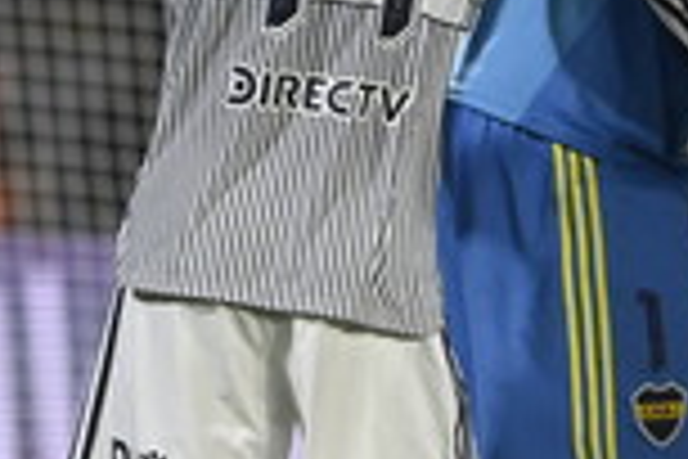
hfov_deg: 1.5
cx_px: 679
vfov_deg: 1.0
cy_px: 178
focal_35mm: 1409
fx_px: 26925
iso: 5600
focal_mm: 300
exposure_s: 1/5000
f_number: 2.8
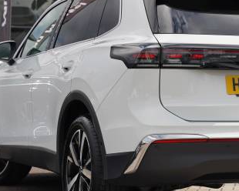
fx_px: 897
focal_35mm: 127
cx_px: 194
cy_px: 71
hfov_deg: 15.1
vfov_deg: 12.2
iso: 100
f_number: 4.5
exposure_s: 1/320
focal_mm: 65.4
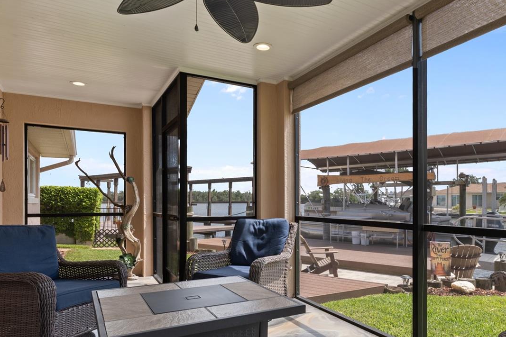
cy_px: 211
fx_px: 348
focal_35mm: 25
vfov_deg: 51.2
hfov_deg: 70.9
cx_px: 317
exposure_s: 1/50
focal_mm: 11
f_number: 8
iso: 250
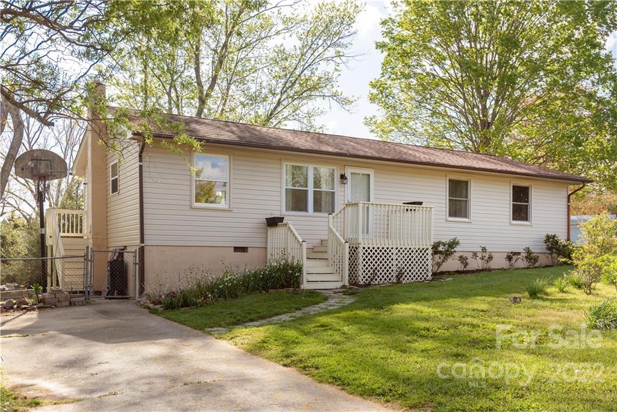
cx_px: 308
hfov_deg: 58.7
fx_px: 548
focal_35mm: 32
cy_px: 206
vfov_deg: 41.1
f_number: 7.1
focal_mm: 32
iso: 320
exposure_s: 1/1250
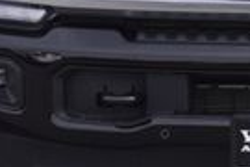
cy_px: -28
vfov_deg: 5.8
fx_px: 1627
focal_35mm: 234
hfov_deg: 8.7
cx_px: 293
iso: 100
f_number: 8
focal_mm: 33
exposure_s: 1/160
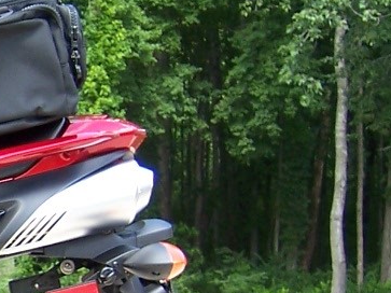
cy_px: 290
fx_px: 1739
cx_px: -421
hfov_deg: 11.4
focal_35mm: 154
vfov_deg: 9.6
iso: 80
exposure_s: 1/125
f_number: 2.8
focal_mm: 6.2
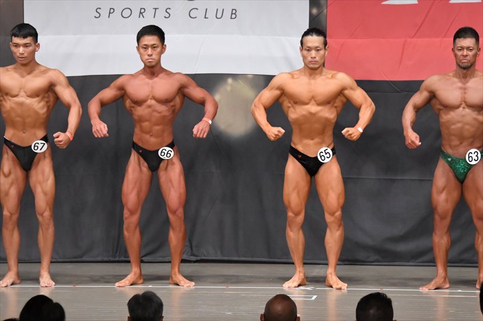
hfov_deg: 10.2
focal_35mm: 202
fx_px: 2709
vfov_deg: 6.8
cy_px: 160
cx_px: 242
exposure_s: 1/400
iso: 6400
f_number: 5.6
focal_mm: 135
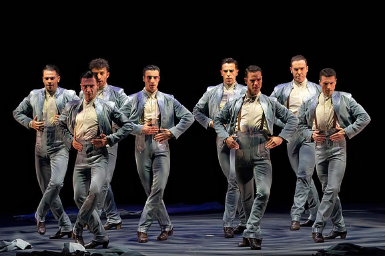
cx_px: 185
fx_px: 3773
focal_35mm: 353
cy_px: 134
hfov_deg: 5.8
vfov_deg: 3.9
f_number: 7.1
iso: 10000
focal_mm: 247
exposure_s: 1/400
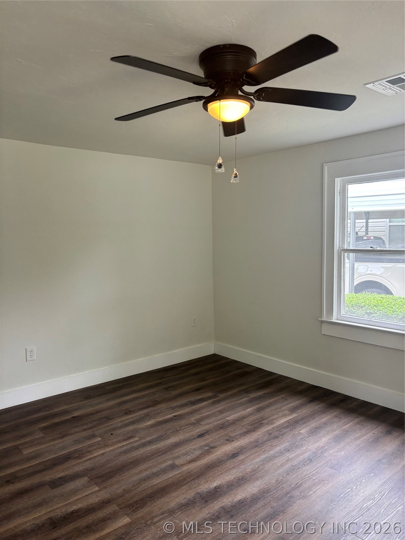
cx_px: 202
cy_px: 270
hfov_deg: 53.1
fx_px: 406
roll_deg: -0.5
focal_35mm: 26
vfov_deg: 67.3
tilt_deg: -4.8
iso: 100
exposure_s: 1/120
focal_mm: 5.96
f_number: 1.6
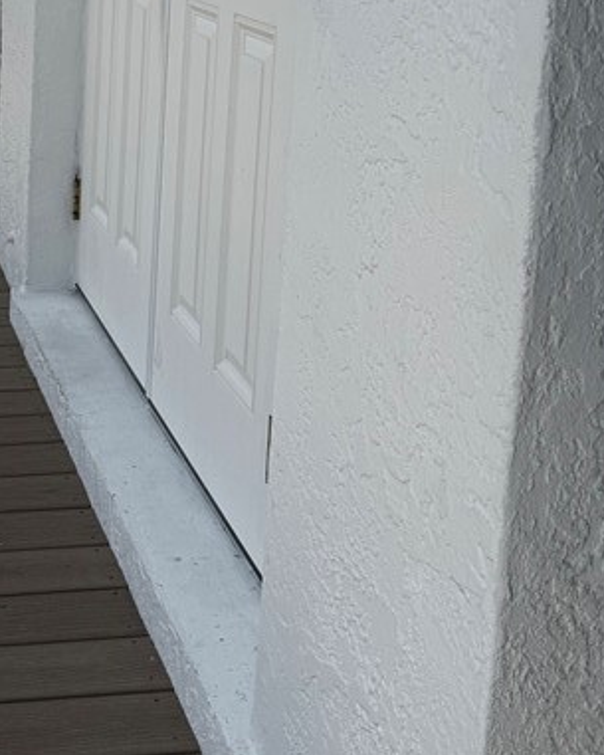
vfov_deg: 29.0
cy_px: 105
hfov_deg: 23.7
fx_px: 1407
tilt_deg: -5.1
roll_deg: -2.9
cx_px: 75
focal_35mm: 63
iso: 80
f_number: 1.78
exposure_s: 1/8130
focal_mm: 6.76
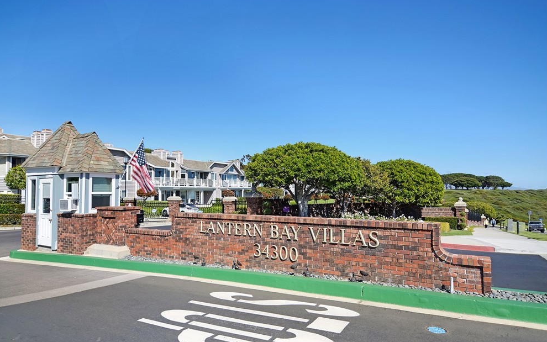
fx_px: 306
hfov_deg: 83.6
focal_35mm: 21
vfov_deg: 58.4
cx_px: 272
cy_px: 175
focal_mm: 13
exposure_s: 1/2000
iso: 100
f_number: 2.8
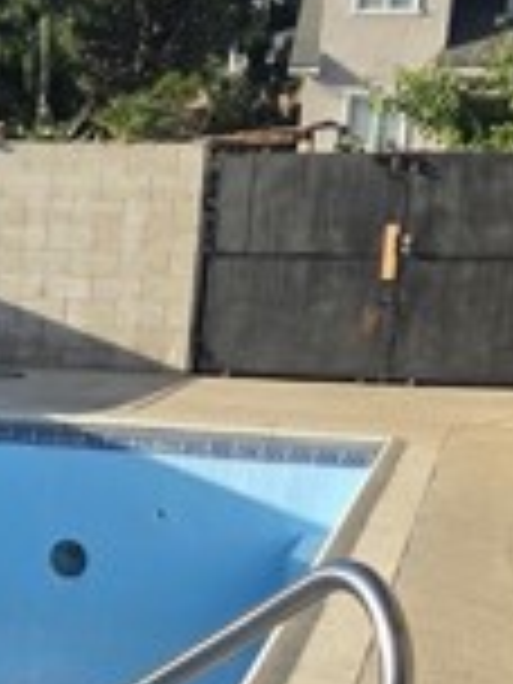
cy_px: 630
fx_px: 1917
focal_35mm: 97
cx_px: -279
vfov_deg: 19.8
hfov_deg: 14.2
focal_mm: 5.4
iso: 80
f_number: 1.8
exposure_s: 1/2843
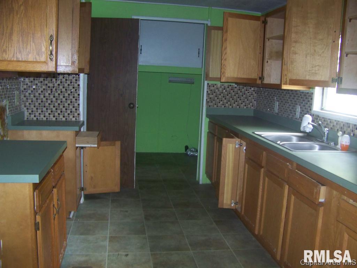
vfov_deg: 39.7
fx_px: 371
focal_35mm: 36
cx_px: 178
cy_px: 134
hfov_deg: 51.4
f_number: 2.8
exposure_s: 1/30
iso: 200
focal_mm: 5.85
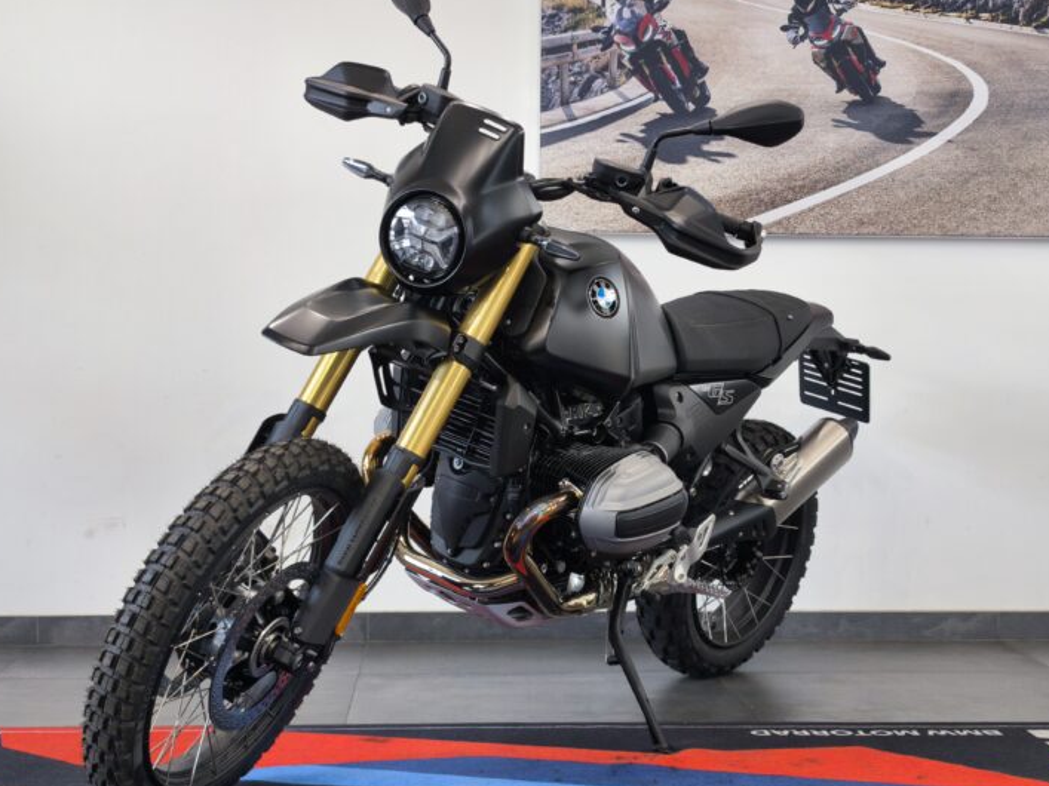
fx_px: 1515
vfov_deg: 29.1
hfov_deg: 38.2
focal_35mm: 50
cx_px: 549
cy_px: 393
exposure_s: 1/100
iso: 100
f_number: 1.6
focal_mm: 6.57
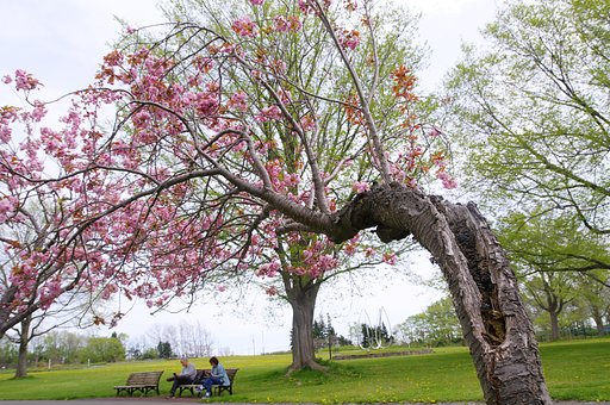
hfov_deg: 59.6
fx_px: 533
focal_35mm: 32
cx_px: 305
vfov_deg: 41.6
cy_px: 202
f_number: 10
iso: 200
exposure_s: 1/50
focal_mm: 21
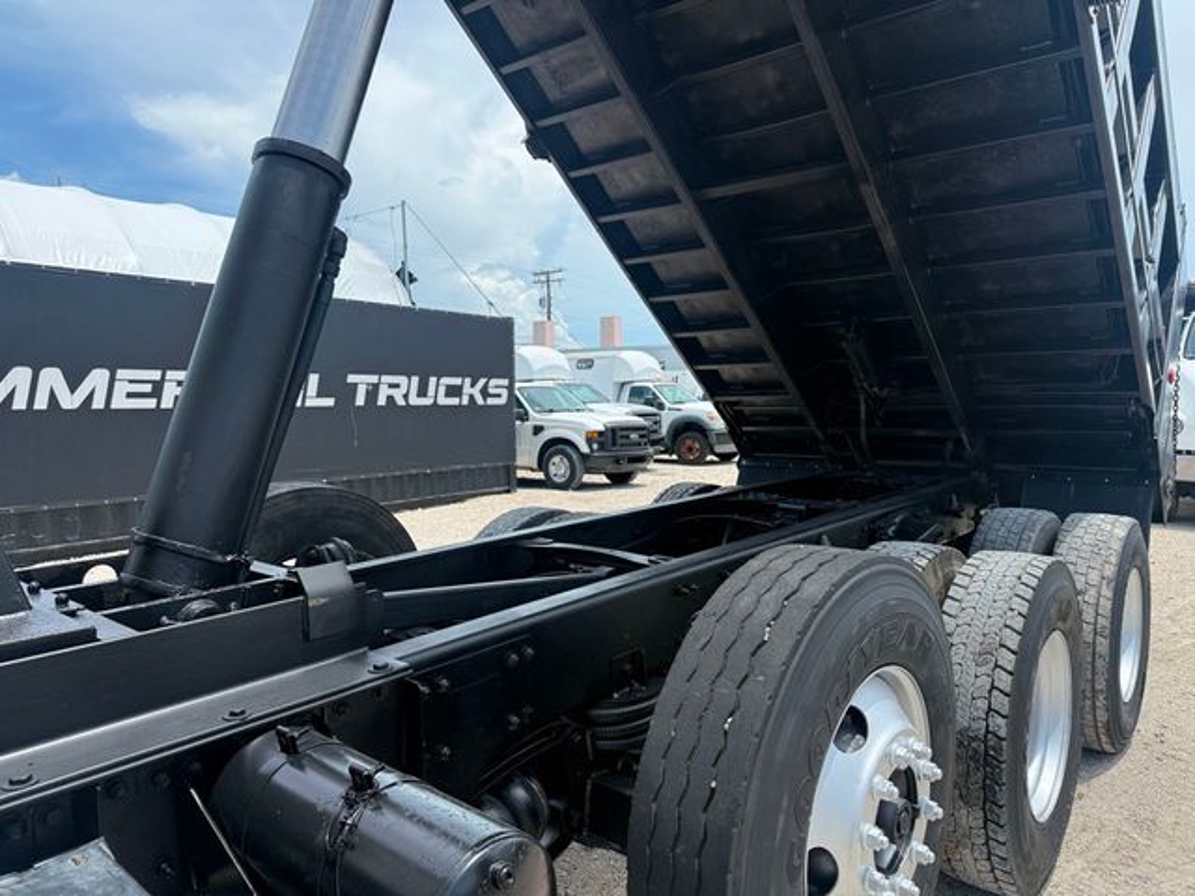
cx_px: 598
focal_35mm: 24
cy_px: 448
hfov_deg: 71.6
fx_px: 829
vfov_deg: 56.8
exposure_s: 1/4405
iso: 100
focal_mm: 6.76
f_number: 1.78
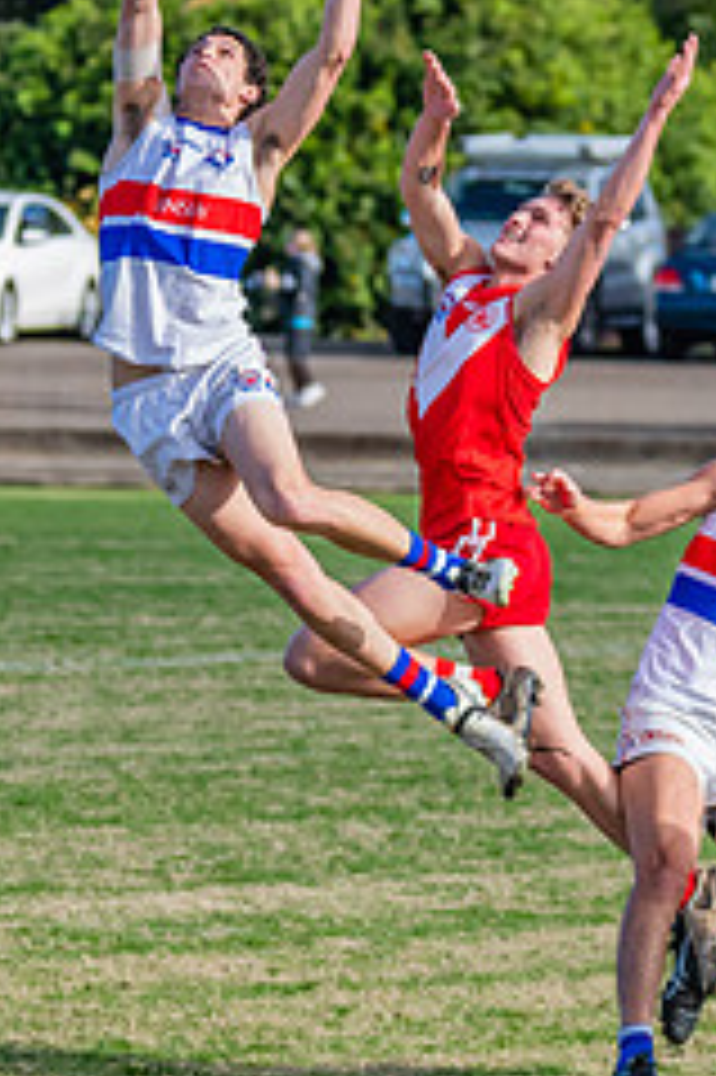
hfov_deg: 2.1
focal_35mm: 650
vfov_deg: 3.2
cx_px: 63
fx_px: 19418
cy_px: 500
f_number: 7.1
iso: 800
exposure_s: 1/1600
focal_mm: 200
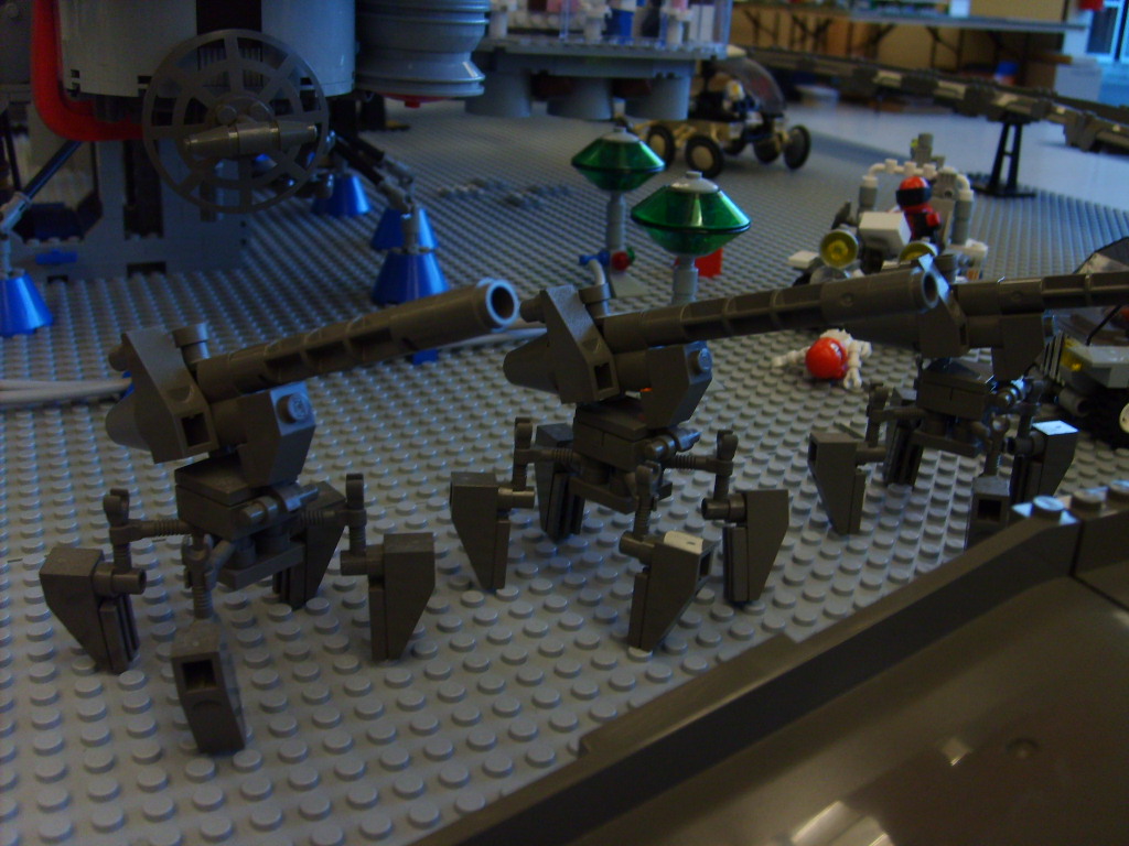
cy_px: 423
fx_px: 1142
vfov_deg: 40.7
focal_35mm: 35
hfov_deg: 52.6
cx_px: 564
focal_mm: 5.8
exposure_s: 1/30
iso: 100
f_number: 2.8
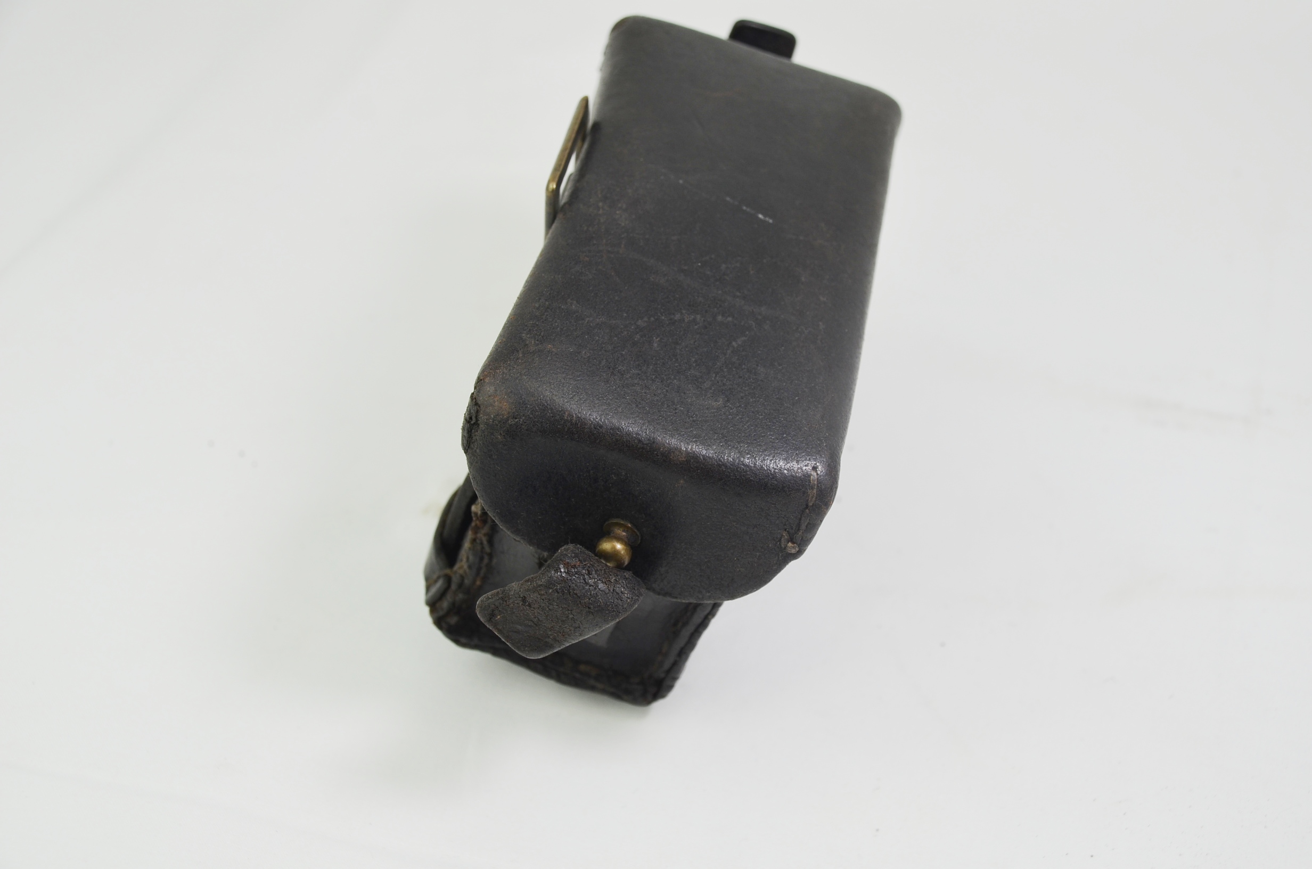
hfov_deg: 37.9
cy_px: 434
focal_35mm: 52
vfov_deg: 25.6
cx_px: 656
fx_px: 1909
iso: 200
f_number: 5.6
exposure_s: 1/125
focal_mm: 35
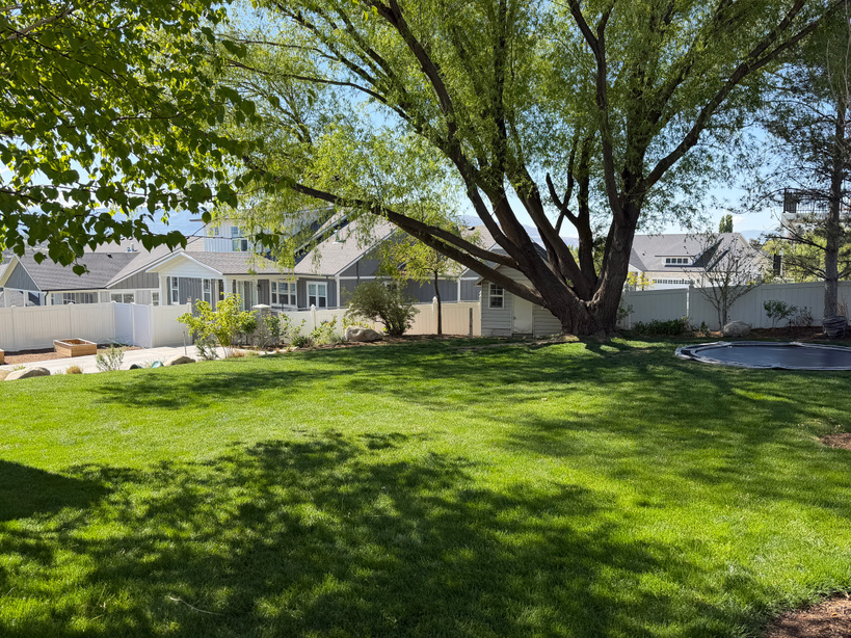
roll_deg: -0.1
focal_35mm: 30
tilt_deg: -7.3
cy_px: 330
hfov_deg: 59.9
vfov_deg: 46.8
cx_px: 460
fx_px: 737
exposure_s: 1/1493
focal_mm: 6.76
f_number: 1.78
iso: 80
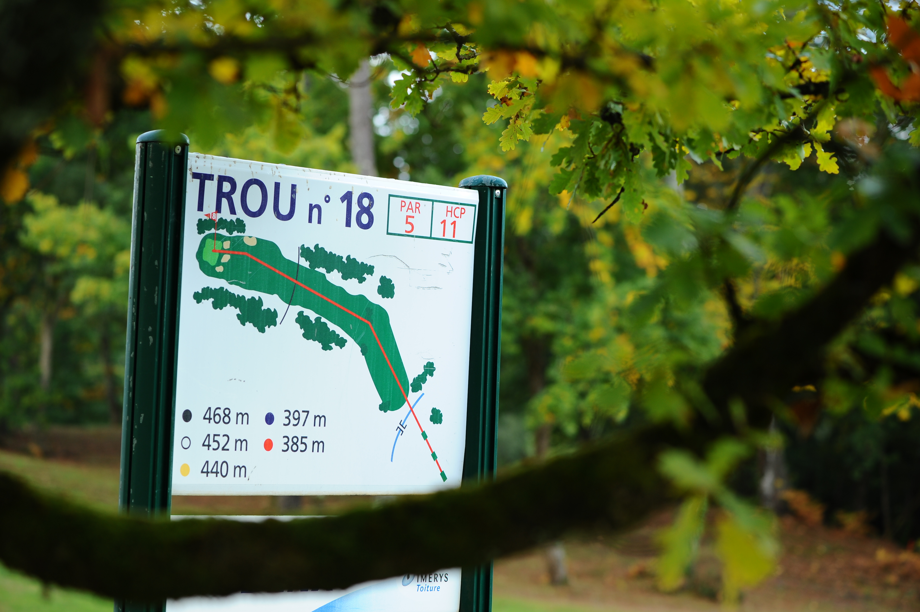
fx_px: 2682
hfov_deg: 19.5
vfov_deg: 13.0
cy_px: 306
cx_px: 460
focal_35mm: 105
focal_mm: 105
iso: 250
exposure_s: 1/200
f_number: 4
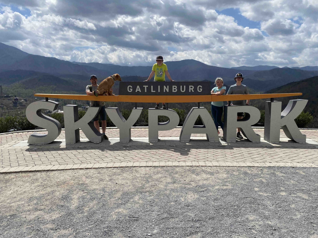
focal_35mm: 26
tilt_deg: -7.2
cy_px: 119
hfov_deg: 67.3
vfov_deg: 53.1
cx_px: 159
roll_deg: +1.1
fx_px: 239
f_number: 1.8
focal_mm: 4.25
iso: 32
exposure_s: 1/6757
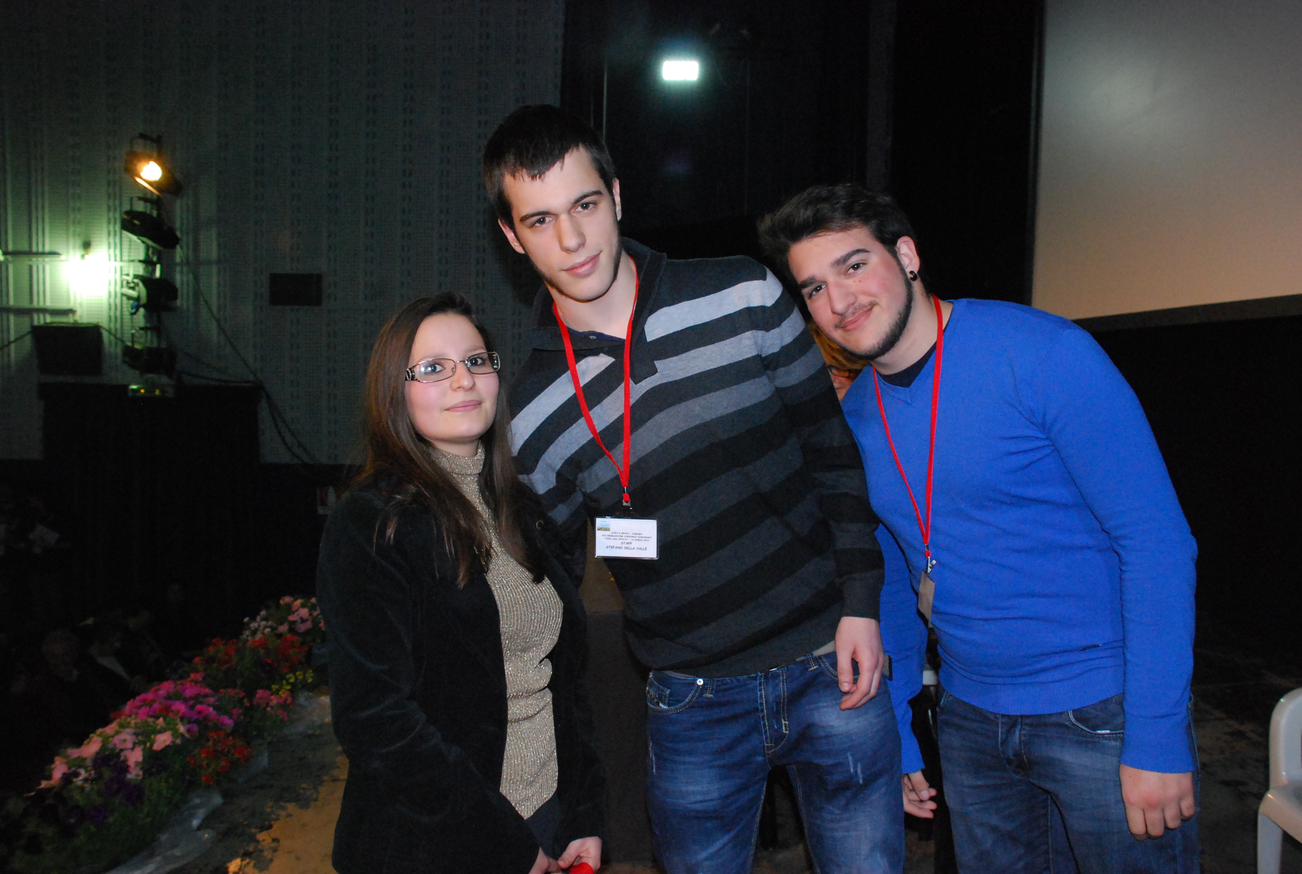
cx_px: 651
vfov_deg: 43.8
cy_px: 437
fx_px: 1087
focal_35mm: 30
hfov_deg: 61.8
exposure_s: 1/60
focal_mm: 20
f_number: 5.6
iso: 1600
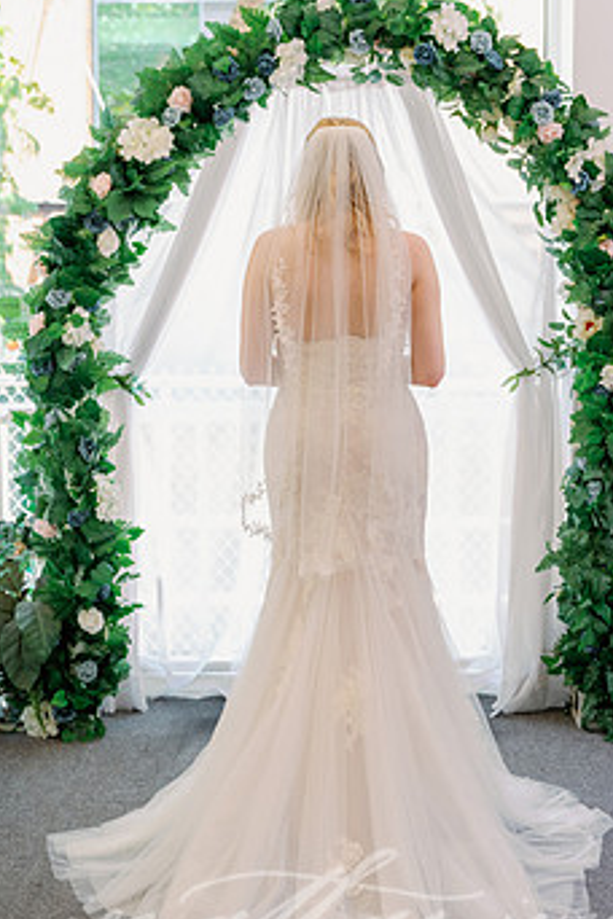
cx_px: 317
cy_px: 433
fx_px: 1813
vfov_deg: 28.4
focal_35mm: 71
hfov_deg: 19.2
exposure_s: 1/200
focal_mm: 54
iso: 1000
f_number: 4.5
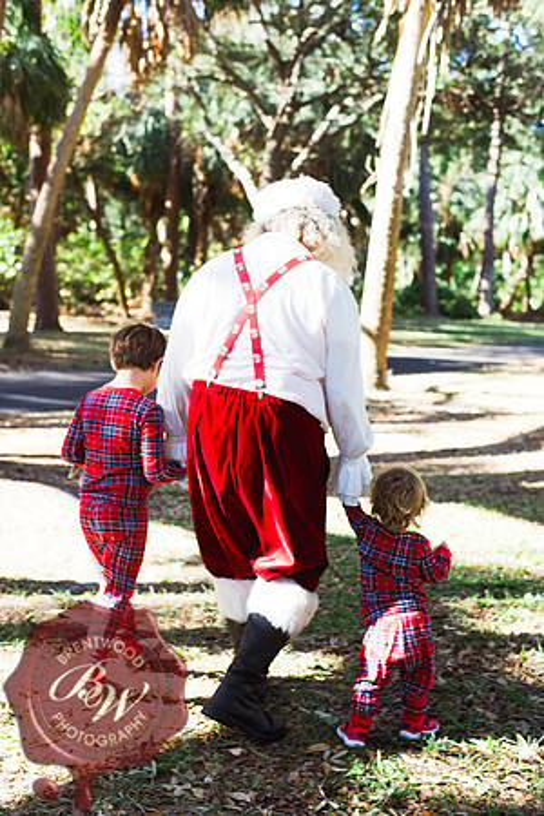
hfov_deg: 27.0
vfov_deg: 39.6
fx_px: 1133
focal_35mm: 50
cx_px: 272
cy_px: 408
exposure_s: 1/125
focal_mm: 50
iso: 125
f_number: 4.5
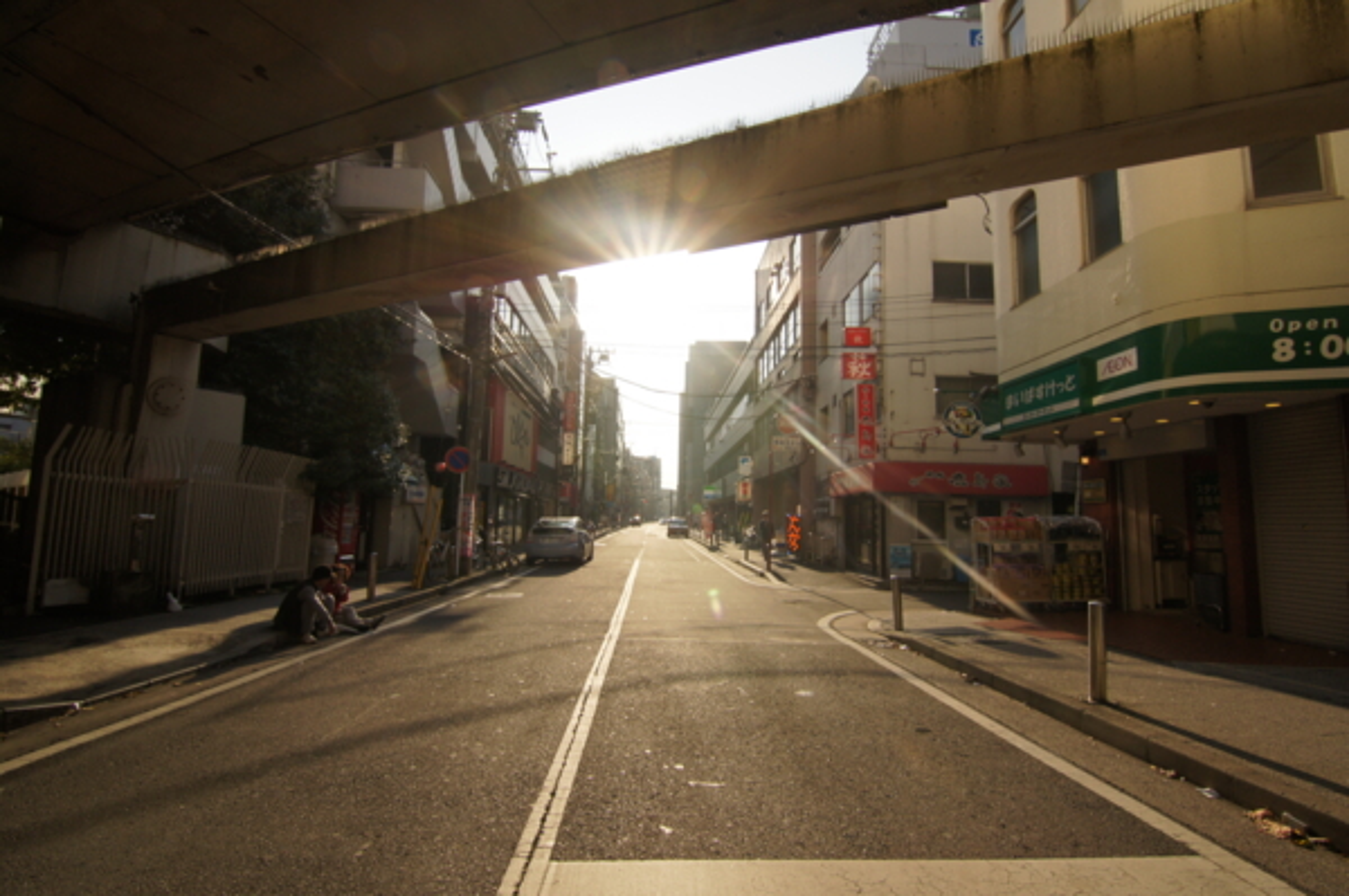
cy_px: 448
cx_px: 674
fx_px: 618
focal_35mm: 16
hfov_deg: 95.0
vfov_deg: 72.0
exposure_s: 1/320
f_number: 10
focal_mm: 11
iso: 200
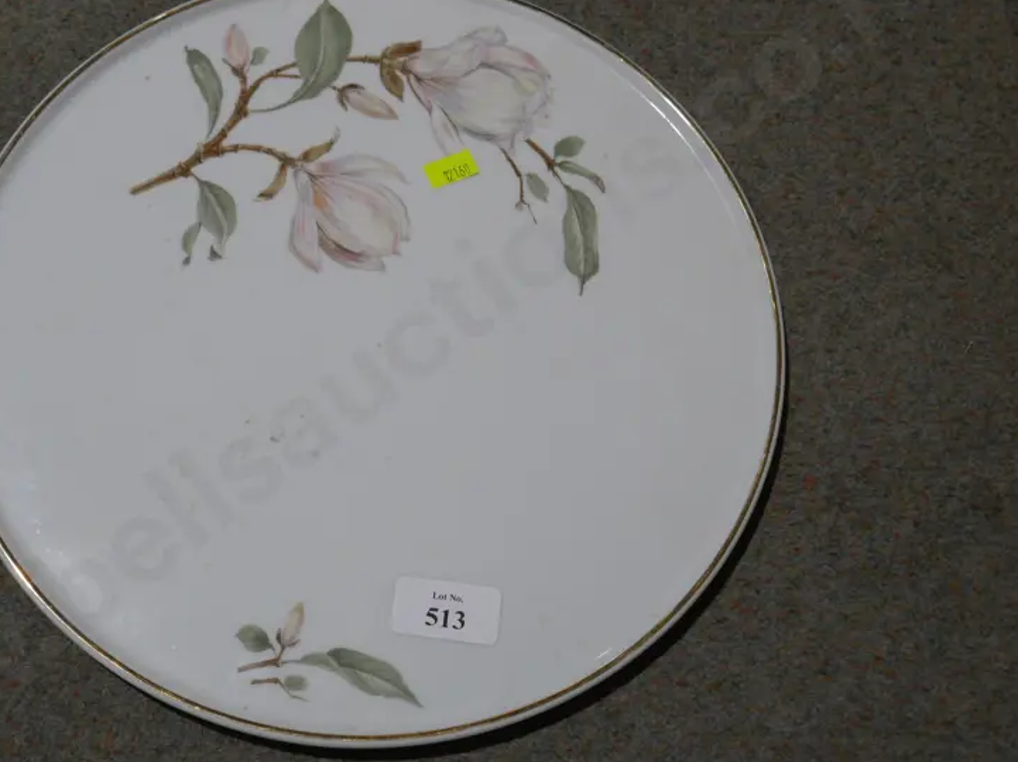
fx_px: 1587
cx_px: 369
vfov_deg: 27.0
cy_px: 380
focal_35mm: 54
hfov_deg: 35.3
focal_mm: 19
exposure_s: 1/100
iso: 200
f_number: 4.1
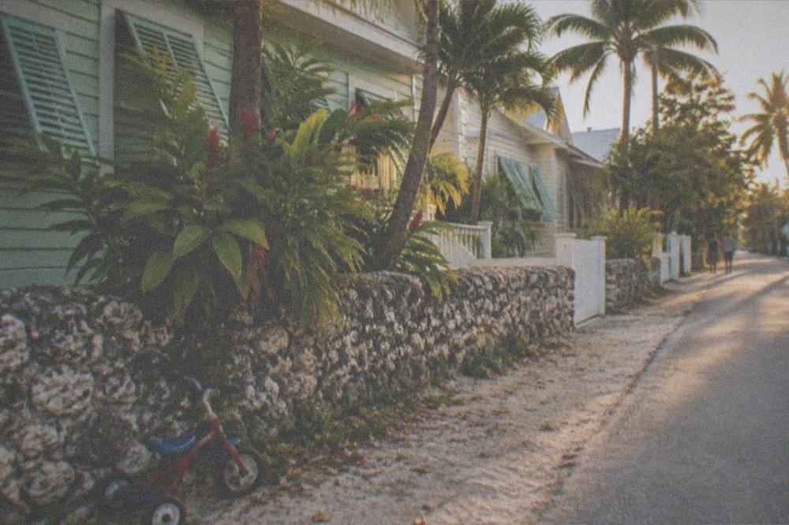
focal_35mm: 35
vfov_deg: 37.8
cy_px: 262
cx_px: 394
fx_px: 767
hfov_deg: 54.5
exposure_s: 1/50
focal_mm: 35
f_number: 8
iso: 1600
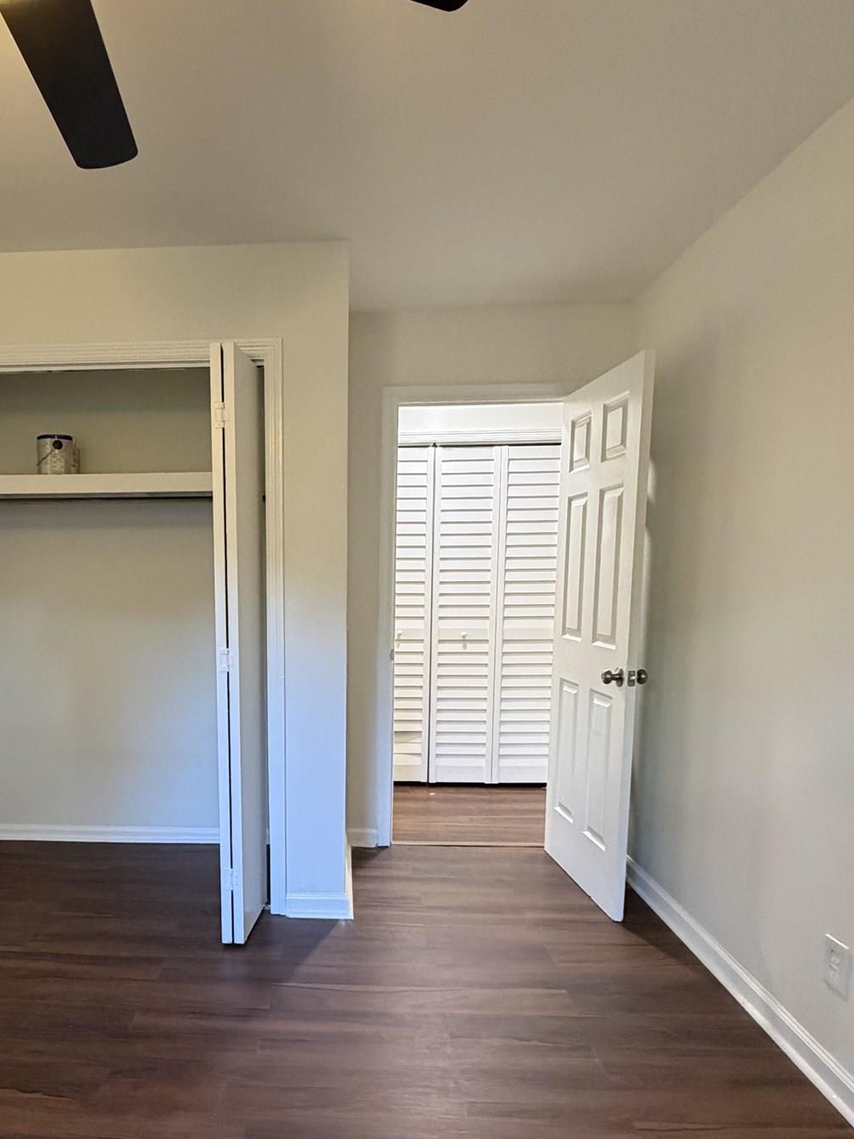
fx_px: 789
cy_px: 686
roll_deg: +1.4
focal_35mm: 24
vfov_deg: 70.8
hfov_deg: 55.5
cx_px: 279
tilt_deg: -8.1
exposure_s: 1/60
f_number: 2.2
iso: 400
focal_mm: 2.22
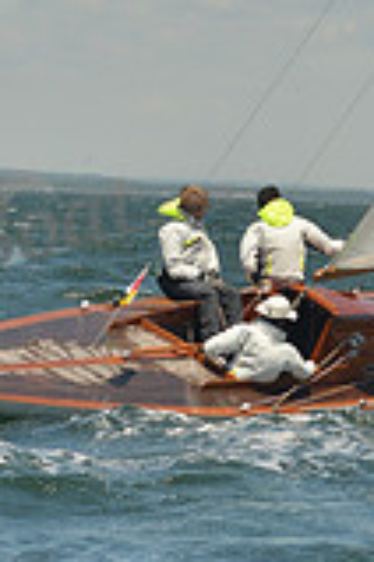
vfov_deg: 7.9
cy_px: -346
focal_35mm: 256
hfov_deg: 5.4
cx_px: 418
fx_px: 3989
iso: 400
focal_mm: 70
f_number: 6.3
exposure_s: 1/800
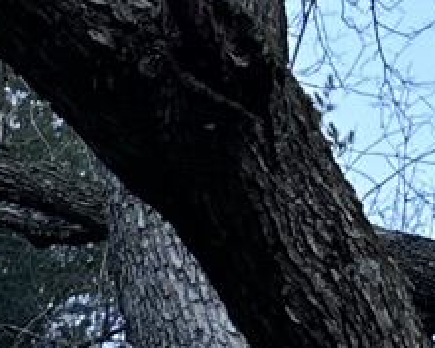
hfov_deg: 8.1
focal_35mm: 217
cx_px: 1077
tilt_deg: +49.0
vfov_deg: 7.1
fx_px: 2795
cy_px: 456
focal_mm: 6.86
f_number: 1.78
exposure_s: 1/162
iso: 64
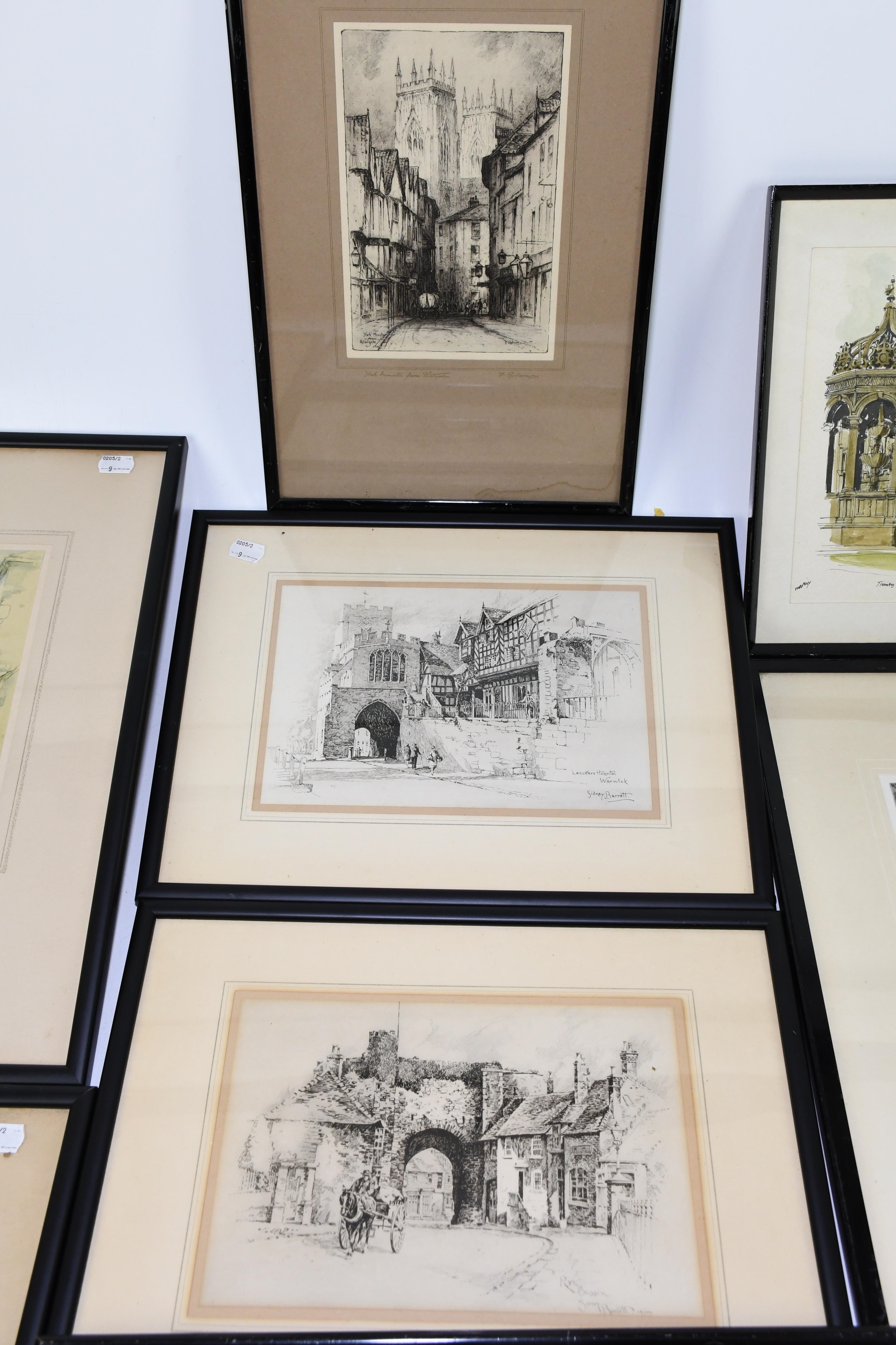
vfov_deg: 53.1
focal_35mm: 36
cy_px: 672
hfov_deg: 36.9
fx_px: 1344
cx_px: 448
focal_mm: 24
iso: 1250
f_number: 10
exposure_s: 1/200
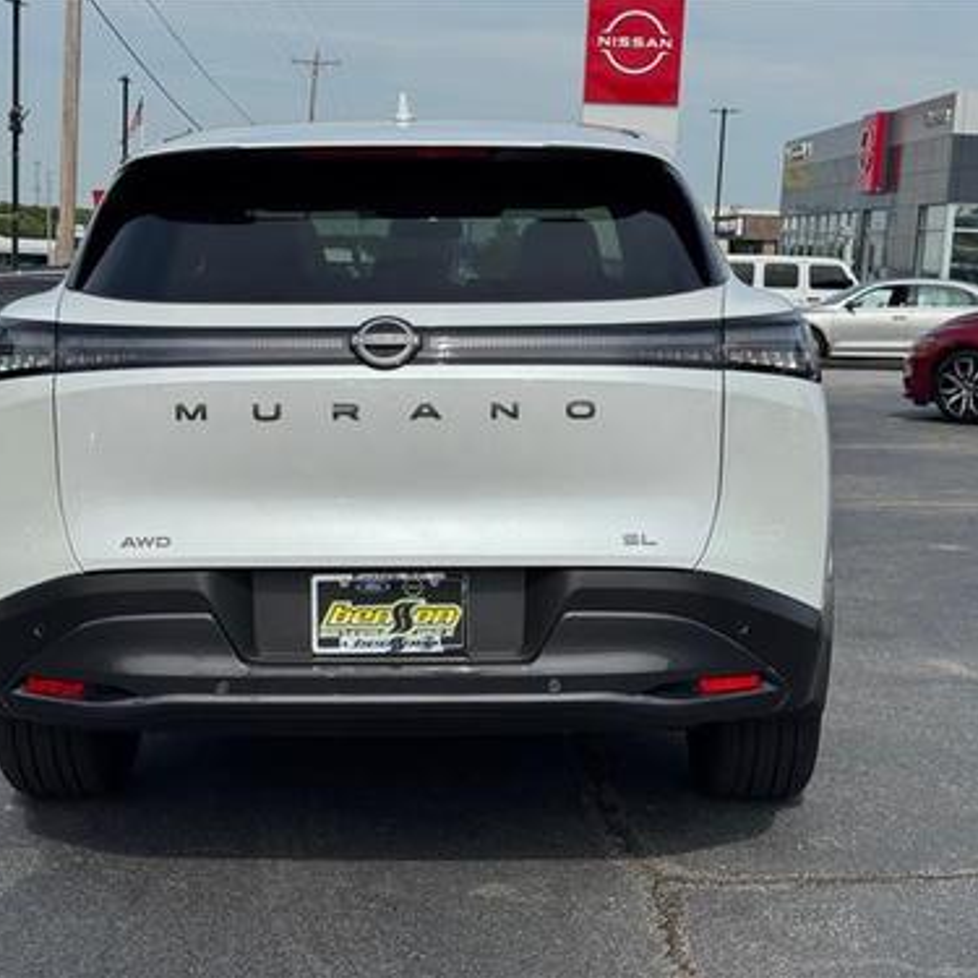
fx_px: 1822
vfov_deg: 30.0
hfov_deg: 30.0
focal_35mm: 57
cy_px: 488
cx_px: 449
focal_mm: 6.76
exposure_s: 1/7092
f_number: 1.78
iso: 64
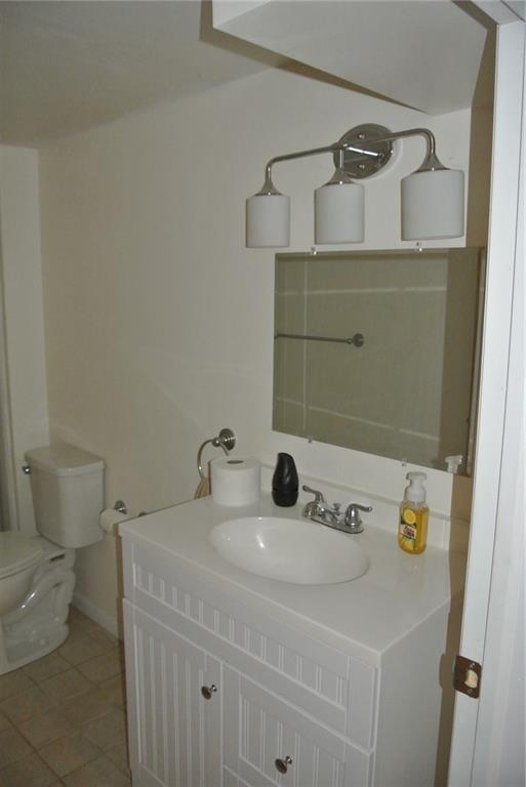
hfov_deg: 48.0
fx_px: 591
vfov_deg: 67.4
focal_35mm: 27
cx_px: 263
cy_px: 394
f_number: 3.5
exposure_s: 1/60
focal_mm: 10
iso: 1000
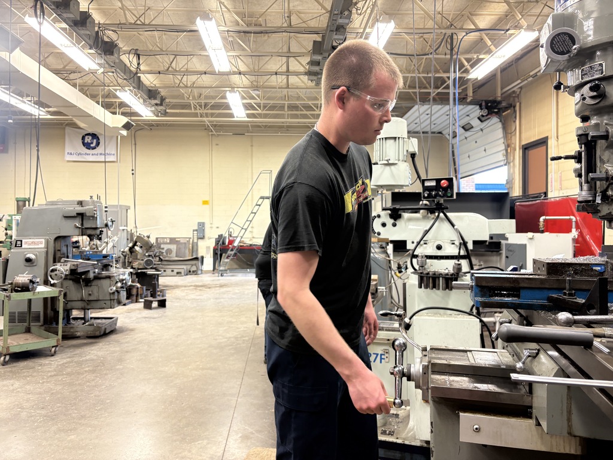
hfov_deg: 67.3
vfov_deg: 53.1
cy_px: 230
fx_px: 460
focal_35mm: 26
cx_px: 306
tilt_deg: +1.6
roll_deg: -0.4
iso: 125
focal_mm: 5.96
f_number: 1.6
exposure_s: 1/60
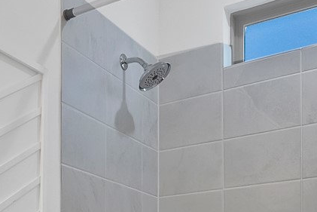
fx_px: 502
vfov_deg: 21.8
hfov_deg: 33.5
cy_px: 265
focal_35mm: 57
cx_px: 41
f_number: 8
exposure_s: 1/20
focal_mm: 12
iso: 640
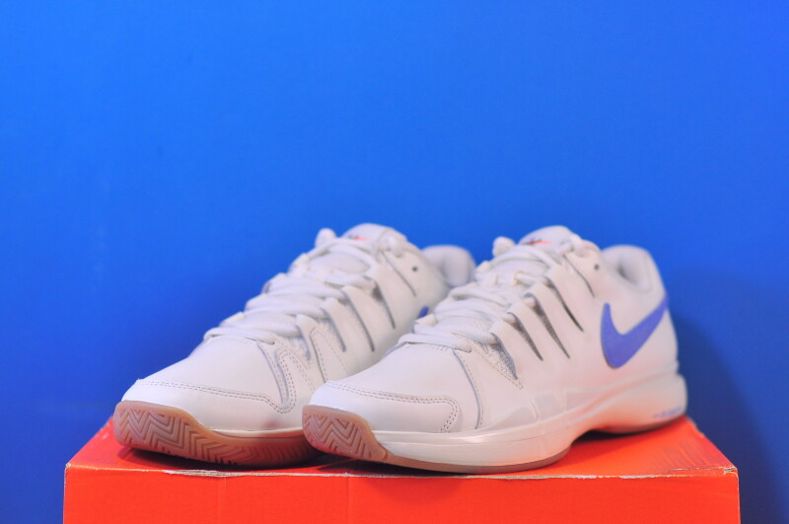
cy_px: 262
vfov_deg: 18.1
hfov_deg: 27.0
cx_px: 394
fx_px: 1641
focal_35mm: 75
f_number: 2.5
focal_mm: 50
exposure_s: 1/320
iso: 250
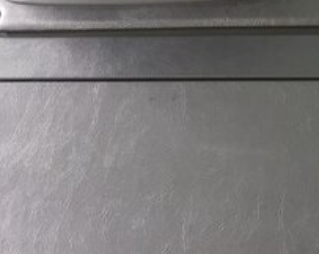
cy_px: -132
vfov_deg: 15.4
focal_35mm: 92
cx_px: 429
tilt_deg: -41.4
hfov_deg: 19.1
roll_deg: -0.3
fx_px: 868
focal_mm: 4.15
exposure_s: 1/33
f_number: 2.2
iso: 80
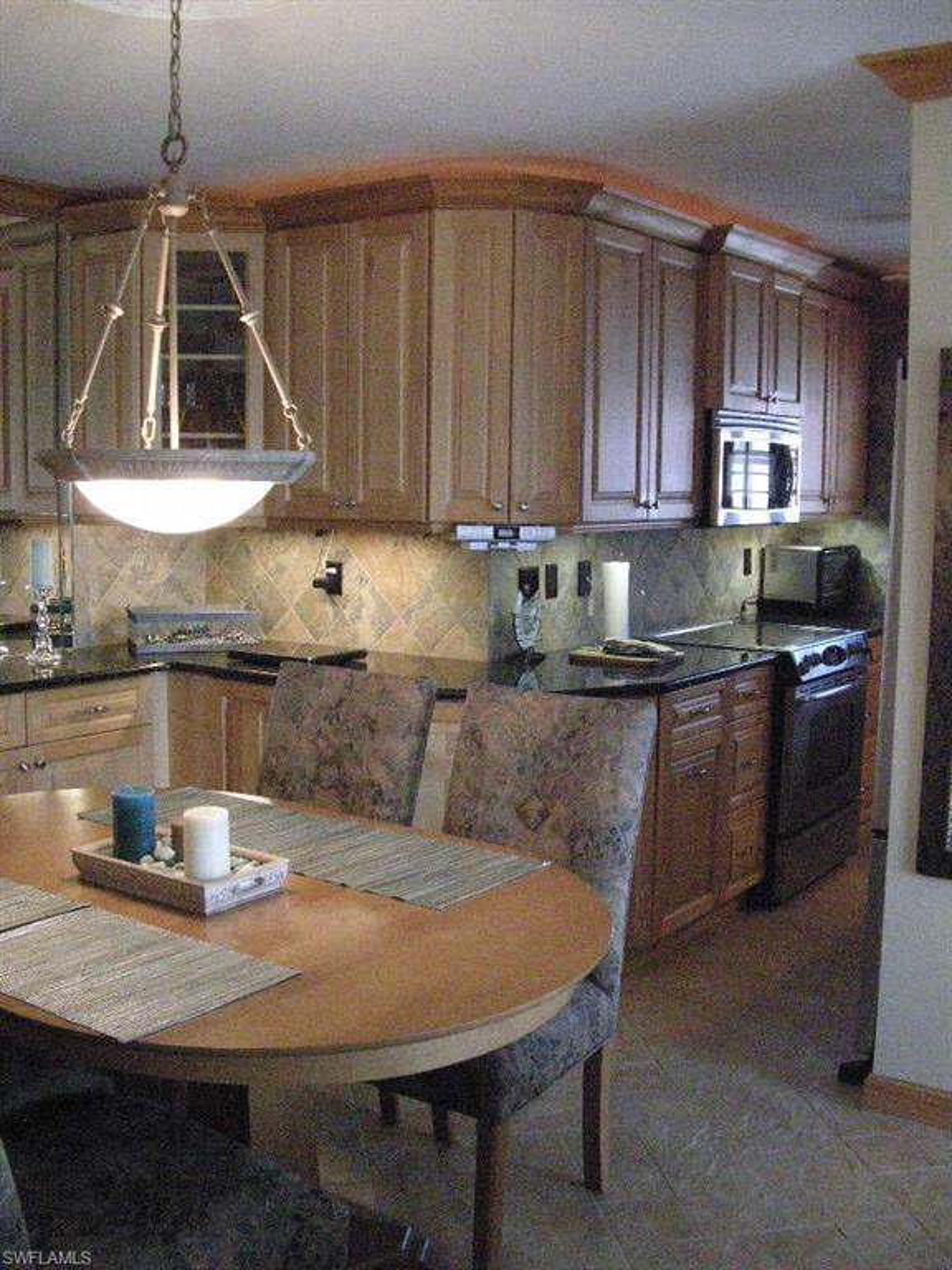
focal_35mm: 37
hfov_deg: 38.7
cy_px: 635
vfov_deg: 50.1
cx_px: 476
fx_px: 1357
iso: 1600
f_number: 2.8
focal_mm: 7.9
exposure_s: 1/133
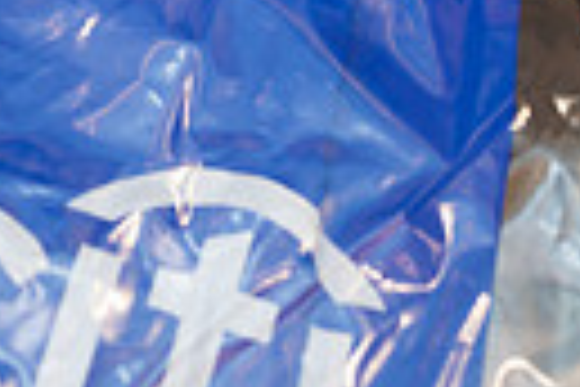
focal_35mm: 144
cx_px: -99
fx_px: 2320
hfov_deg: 13.9
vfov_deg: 9.3
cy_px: -207
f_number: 3.2
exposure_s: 1/200
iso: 400
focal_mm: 32
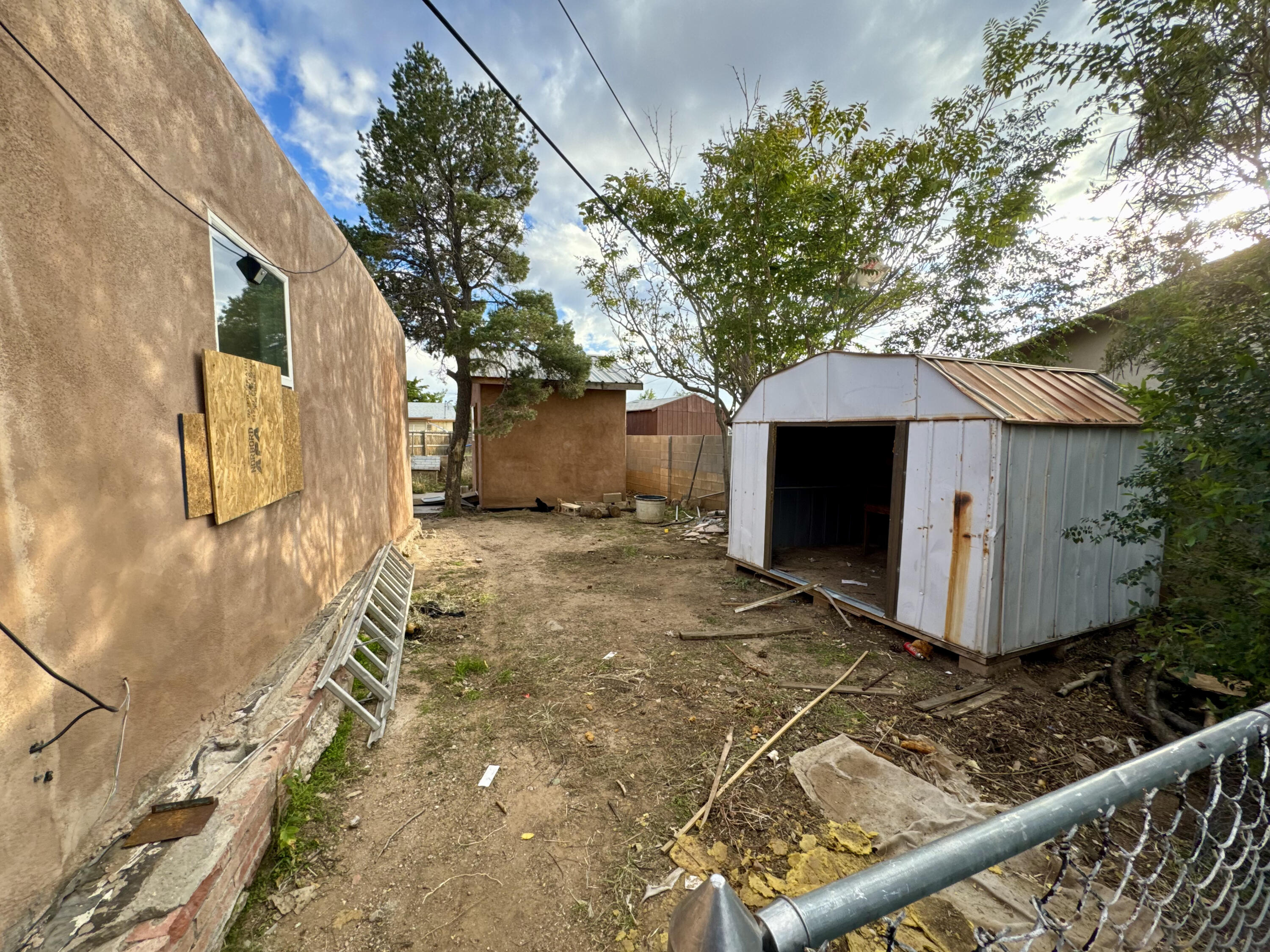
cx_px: 635
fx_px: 514
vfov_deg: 85.7
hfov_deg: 102.1
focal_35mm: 14
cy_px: 476
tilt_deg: -4.3
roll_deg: +0.1
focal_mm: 2.22
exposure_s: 1/280
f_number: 2.2
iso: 40
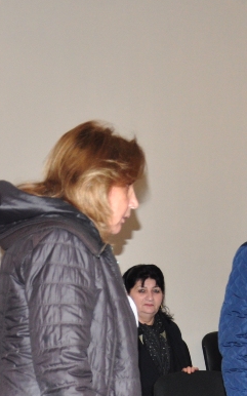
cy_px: 370
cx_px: 320
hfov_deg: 12.9
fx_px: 1056
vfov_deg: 20.7
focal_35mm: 98
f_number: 3.8
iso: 640
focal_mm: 22
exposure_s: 1/200
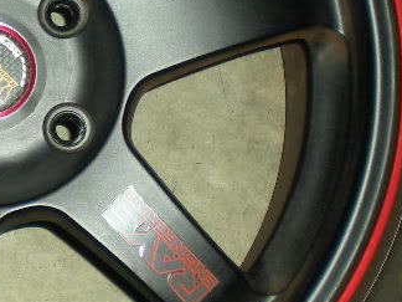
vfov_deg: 12.3
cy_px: 82
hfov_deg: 16.0
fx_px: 1394
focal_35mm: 120
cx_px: -32
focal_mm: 6.3
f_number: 3.1
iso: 72
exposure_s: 1/60
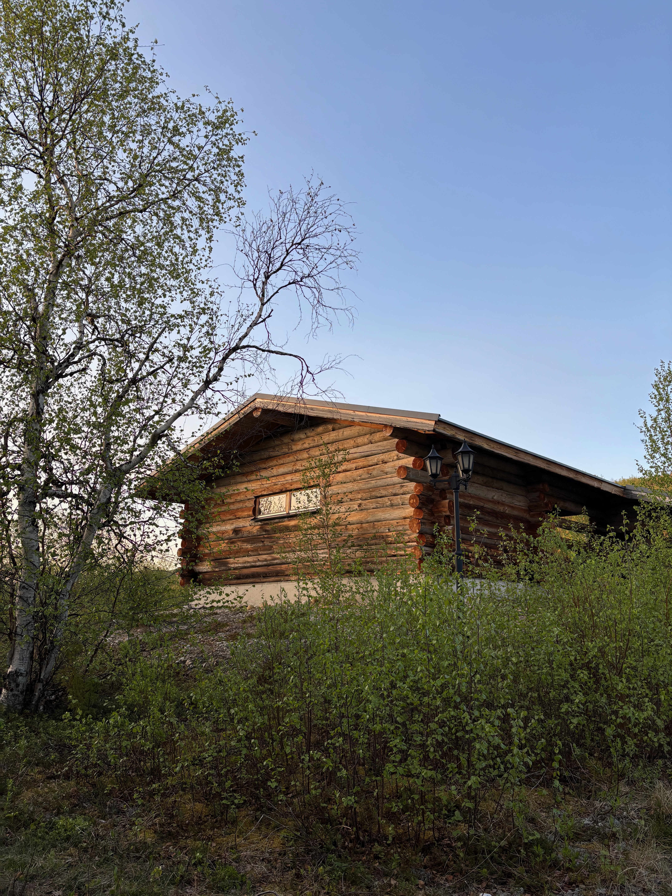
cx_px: 336
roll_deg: -0.3
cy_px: 448
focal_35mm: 26
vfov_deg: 67.3
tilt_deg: +14.5
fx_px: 673
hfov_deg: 53.1
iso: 50
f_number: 1.6
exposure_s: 1/498
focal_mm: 5.96
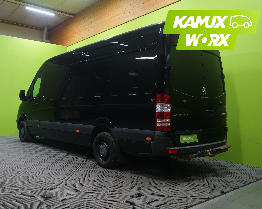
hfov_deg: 54.1
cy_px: 104
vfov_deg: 44.5
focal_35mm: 33
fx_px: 256
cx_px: 117
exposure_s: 1/20
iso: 800
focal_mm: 29
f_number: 5.6
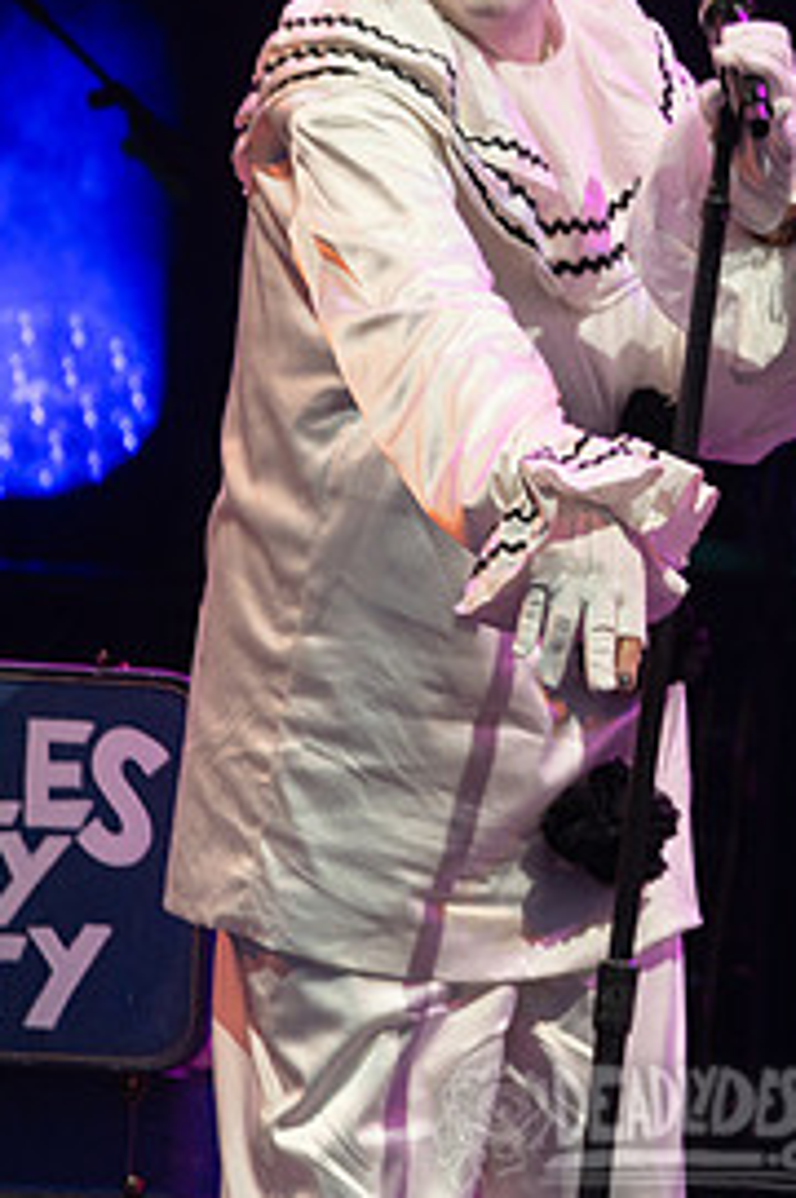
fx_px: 49707
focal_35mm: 1495
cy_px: 221
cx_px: 952
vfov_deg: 1.4
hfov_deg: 0.9
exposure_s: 1/500
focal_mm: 600
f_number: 6.3
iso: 1000
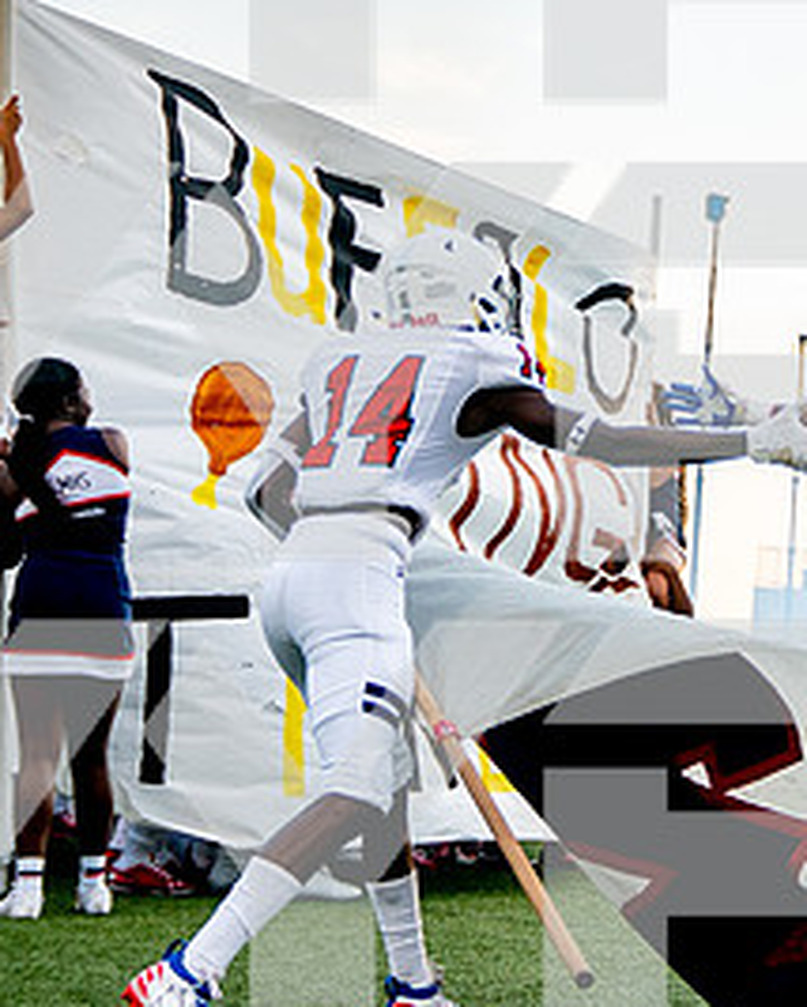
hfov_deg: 16.0
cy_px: 439
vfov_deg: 20.4
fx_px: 2803
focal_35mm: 94
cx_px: 820
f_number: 2.8
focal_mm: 34
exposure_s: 1/1500
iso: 400
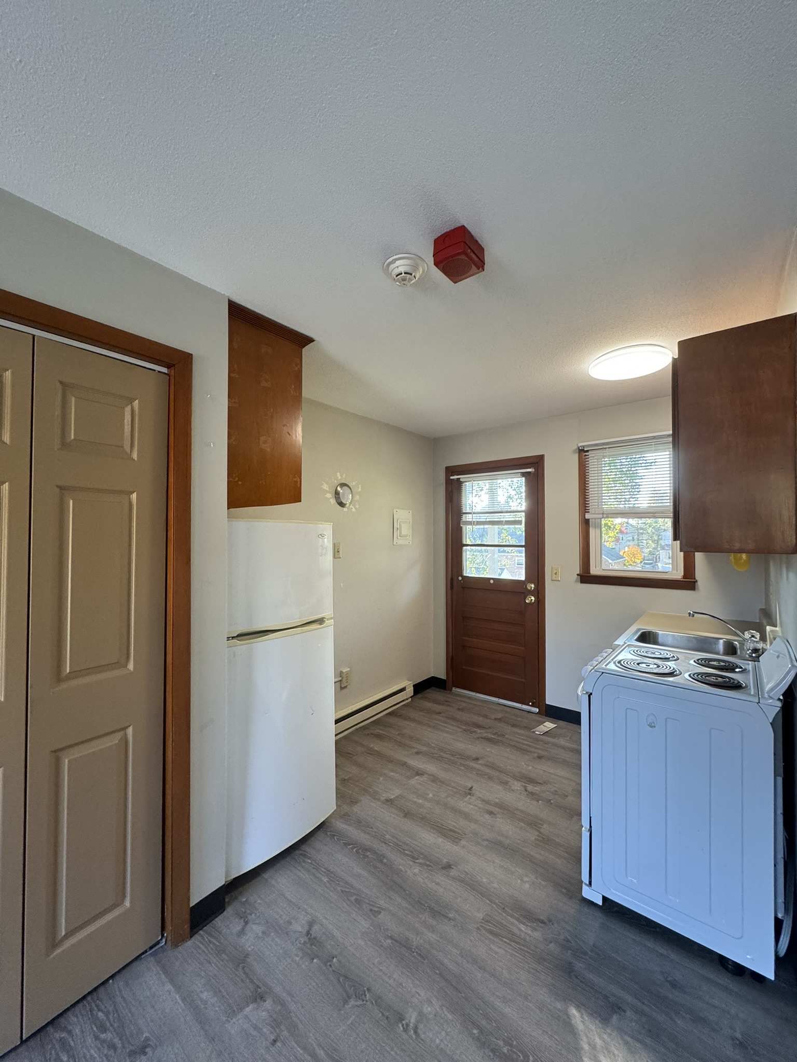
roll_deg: +0.4
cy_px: 531
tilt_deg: +0.7
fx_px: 430
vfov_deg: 102.1
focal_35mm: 14
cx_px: 398
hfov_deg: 85.7
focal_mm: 2.22
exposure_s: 1/99
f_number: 2.2
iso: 200
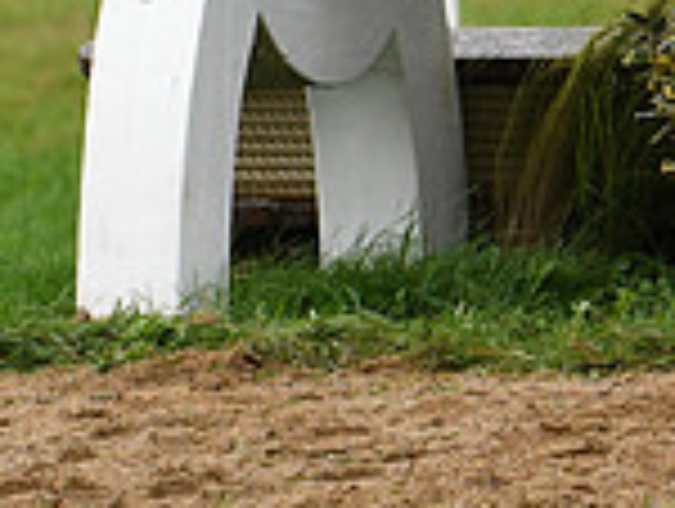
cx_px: 830
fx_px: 28281
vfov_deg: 1.0
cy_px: -742
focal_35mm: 1448
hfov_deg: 1.4
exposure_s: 1/1000
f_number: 5.6
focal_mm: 260
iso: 2000
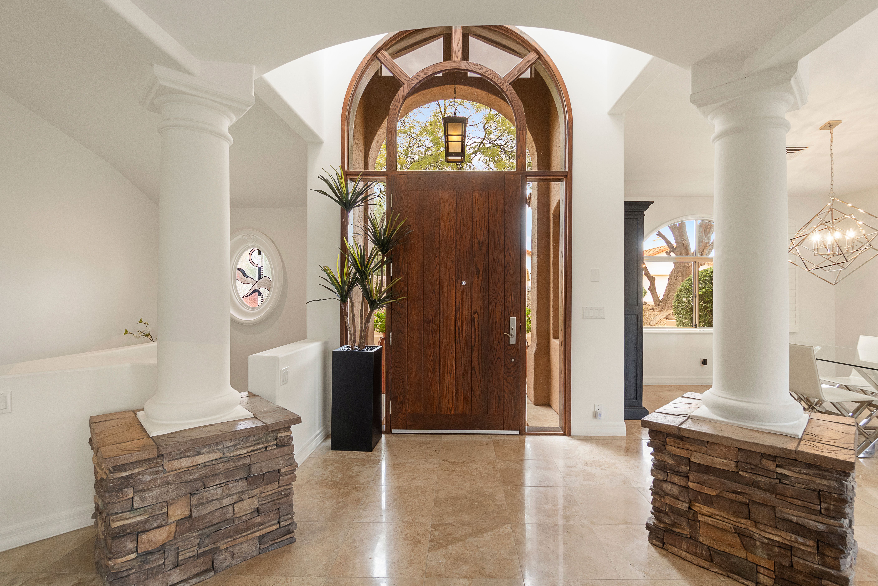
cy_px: 309
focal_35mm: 16
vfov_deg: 73.7
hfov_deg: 96.7
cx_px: 455
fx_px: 390
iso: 400
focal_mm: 10
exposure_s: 1/50
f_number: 8
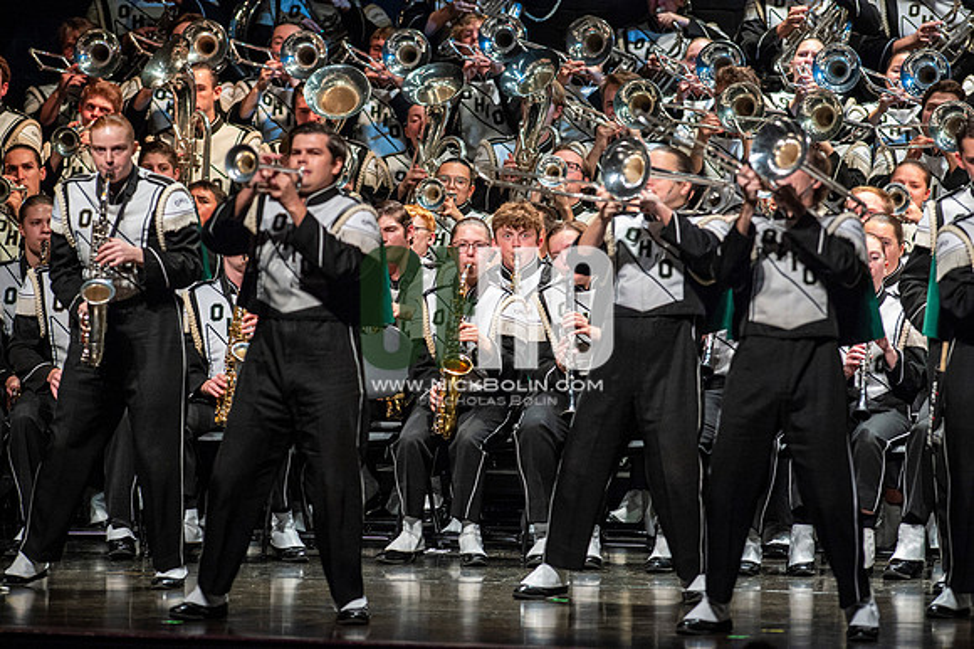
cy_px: 324
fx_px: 8112
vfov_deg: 4.6
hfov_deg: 6.9
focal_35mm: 300
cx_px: 487
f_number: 5.6
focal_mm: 300
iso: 5000
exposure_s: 1/400
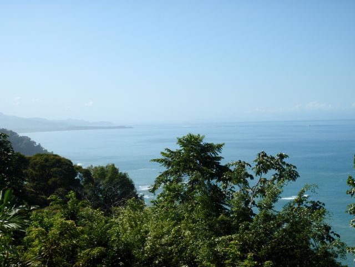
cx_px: 178
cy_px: 134
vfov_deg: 25.7
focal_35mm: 57
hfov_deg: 33.8
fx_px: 585
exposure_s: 1/160
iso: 64
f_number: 6.3
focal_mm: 10.34
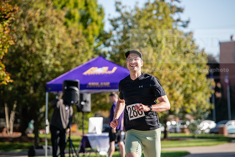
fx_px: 1045
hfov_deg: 12.8
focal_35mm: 160
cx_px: 118
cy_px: 78
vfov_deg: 8.6
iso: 160
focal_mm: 160
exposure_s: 1/800
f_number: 3.5
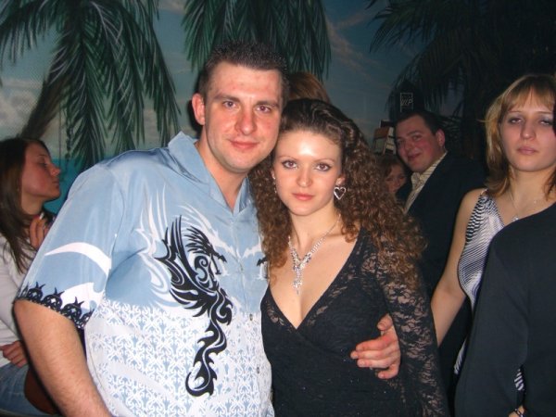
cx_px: 278
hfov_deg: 49.0
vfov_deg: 37.7
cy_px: 208
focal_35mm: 38
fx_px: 610
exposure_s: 1/60
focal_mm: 7.9
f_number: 2.8
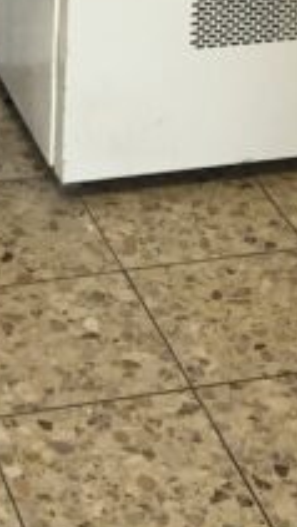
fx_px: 2068
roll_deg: -1.7
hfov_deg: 8.2
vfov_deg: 12.6
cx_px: 42
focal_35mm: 148
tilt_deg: -7.4
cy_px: -557
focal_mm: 3.99
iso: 40
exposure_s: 1/25
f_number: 1.8
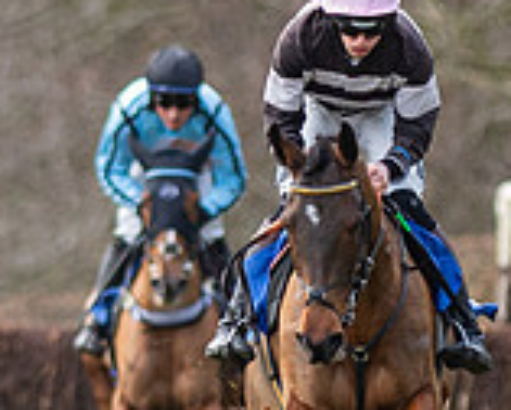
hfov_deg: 0.9
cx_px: 285
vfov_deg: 0.7
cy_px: 289
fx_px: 33980
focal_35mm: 2244
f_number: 4
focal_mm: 300
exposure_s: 1/1250
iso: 1000
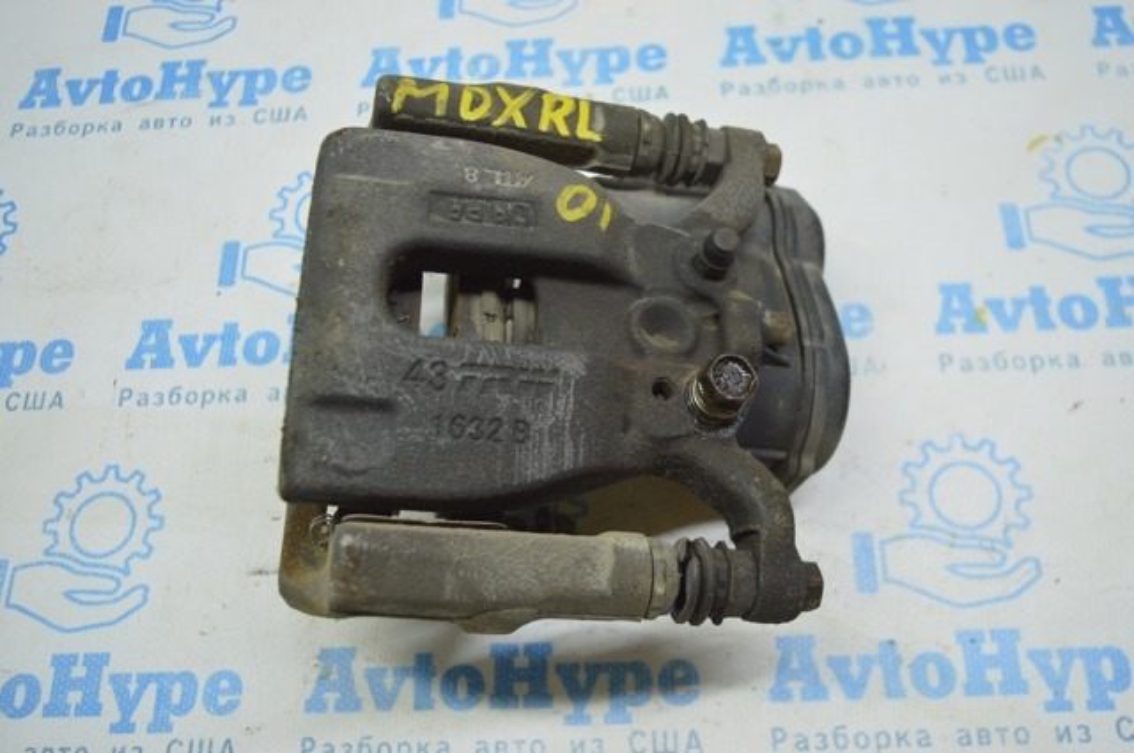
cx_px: 567
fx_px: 1085
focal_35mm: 34
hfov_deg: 55.2
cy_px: 376
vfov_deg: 38.3
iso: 400
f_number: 3.8
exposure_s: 1/60
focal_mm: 23
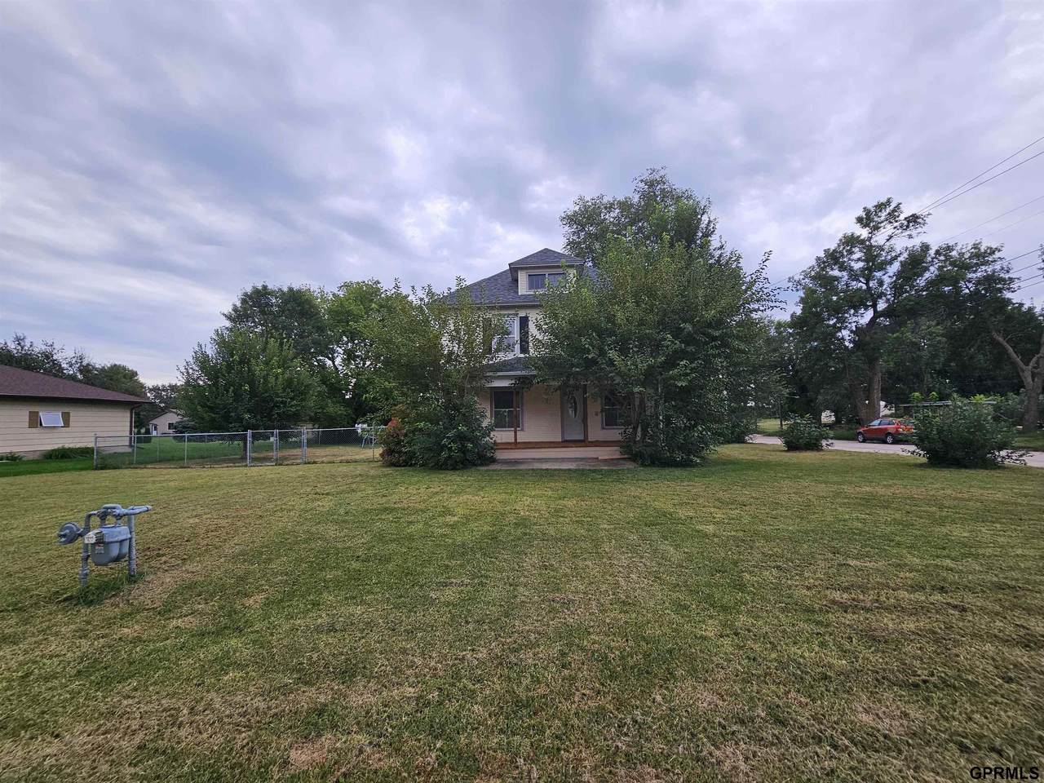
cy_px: 392
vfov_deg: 89.9
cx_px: 522
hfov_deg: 106.2
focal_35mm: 13
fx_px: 392
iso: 50
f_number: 2.2
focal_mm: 2.2
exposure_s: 1/202
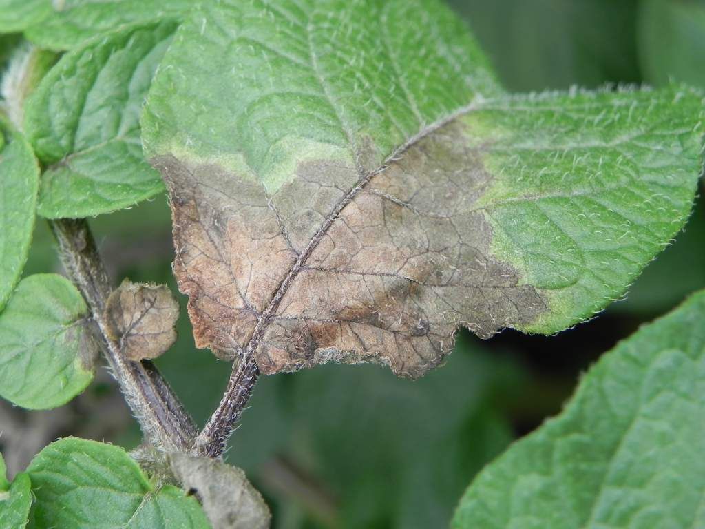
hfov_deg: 26.0
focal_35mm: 75
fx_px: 1527
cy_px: 264
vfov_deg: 19.6
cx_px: 352
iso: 160
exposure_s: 1/93
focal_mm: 13.4
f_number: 4
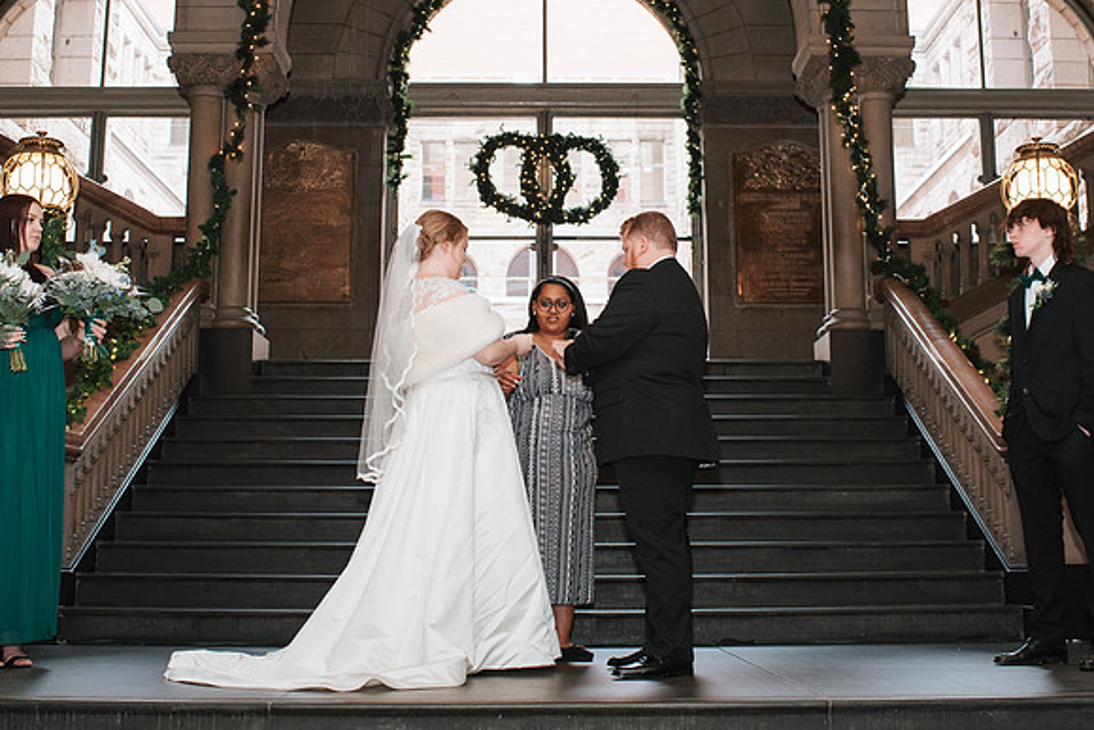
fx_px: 1524
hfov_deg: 39.5
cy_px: 263
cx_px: 562
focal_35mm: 50
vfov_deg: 26.8
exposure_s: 1/200
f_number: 3.5
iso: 1000
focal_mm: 35
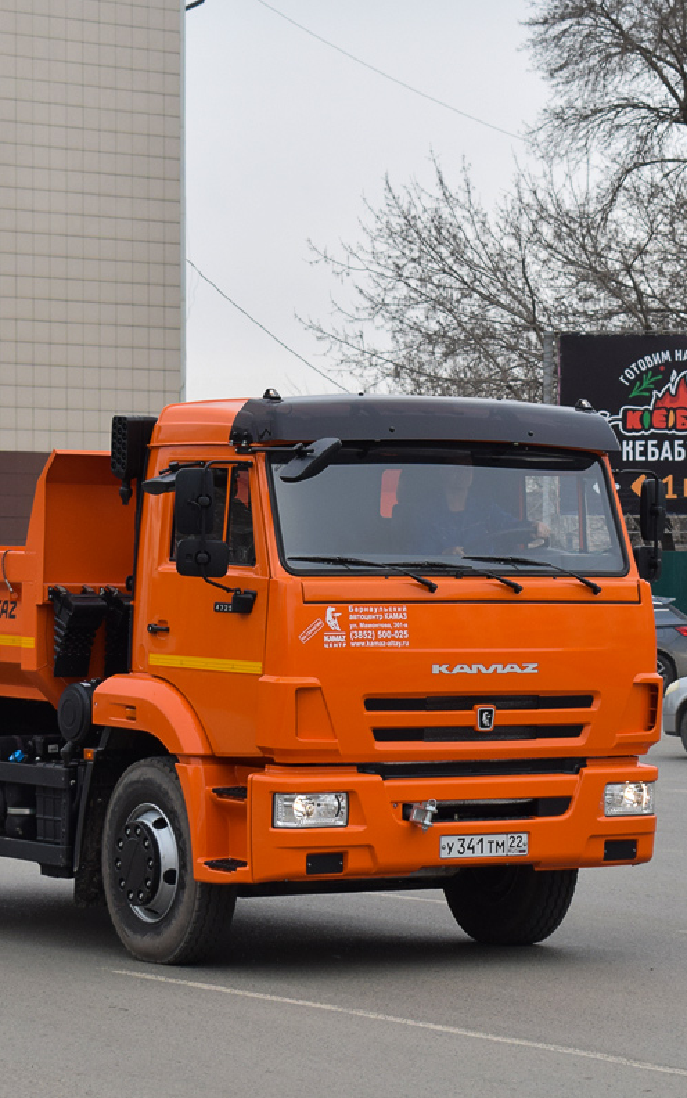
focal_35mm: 111
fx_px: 3323
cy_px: 551
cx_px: 253
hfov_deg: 11.8
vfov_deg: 18.8
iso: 400
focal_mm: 48
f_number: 5.3
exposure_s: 1/800
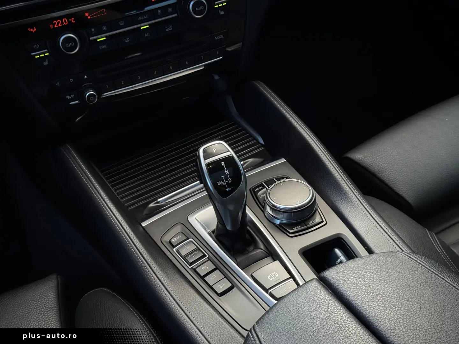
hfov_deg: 39.7
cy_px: 172
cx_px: 230
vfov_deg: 30.3
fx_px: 636
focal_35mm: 48
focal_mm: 6.76
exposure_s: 1/326
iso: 64
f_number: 1.78
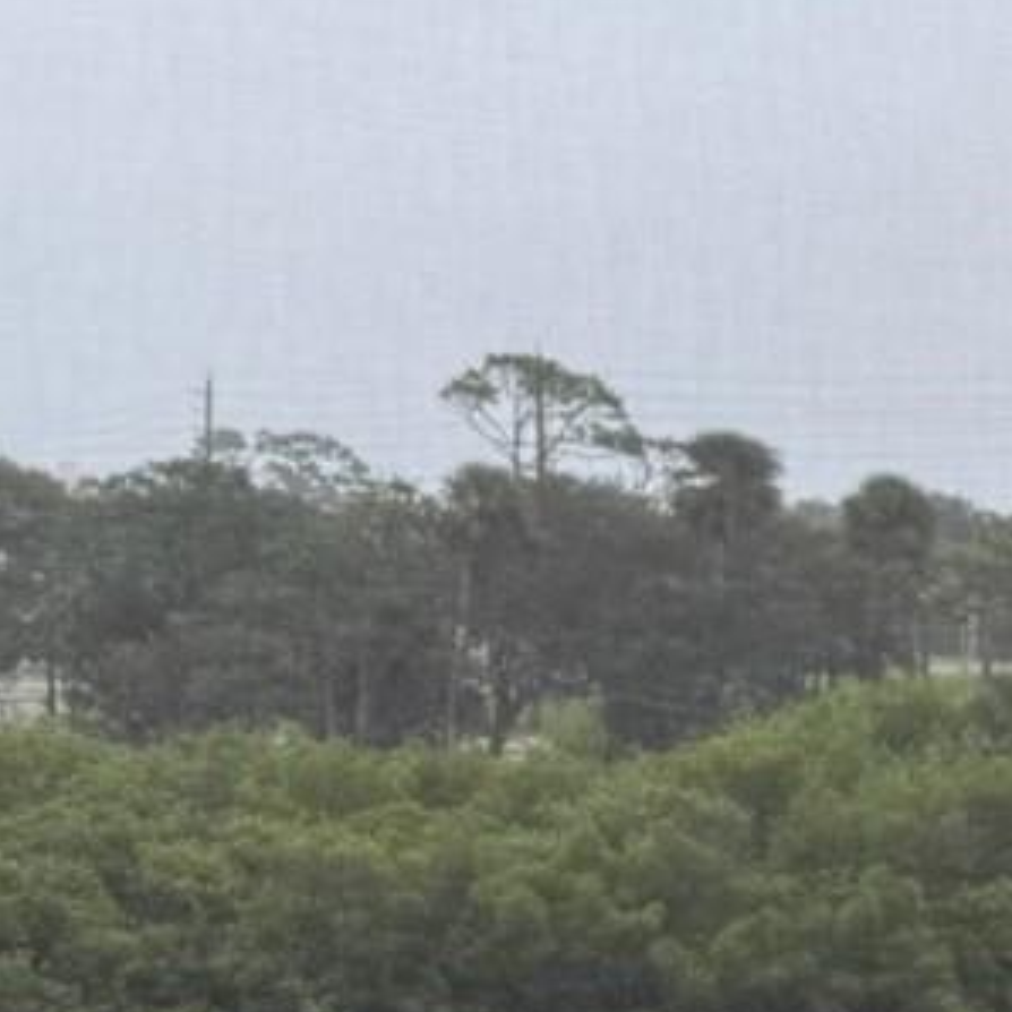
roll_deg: +0.0
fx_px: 3771
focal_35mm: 114
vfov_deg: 15.1
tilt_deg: -4.4
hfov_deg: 13.1
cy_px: 869
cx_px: 2055
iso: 80
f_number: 1.78
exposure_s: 1/898
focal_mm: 6.76
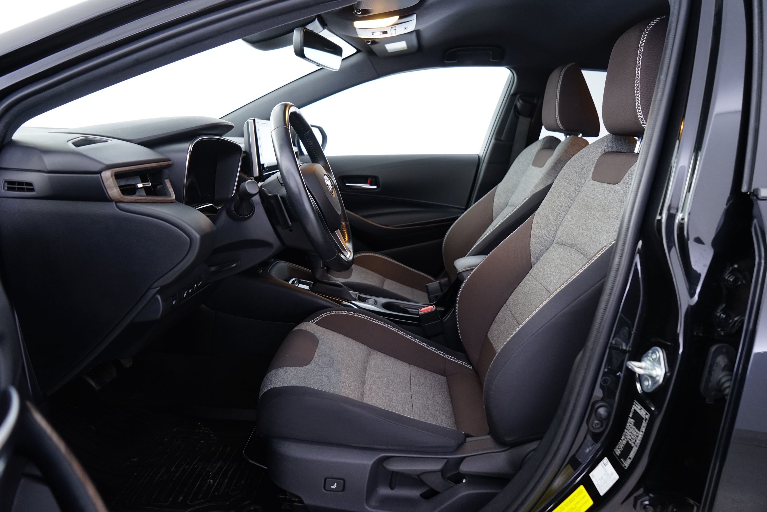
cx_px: 384
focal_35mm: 24
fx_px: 511
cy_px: 256
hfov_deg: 73.7
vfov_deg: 53.1
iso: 1600
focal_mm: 24
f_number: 4
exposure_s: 1/10
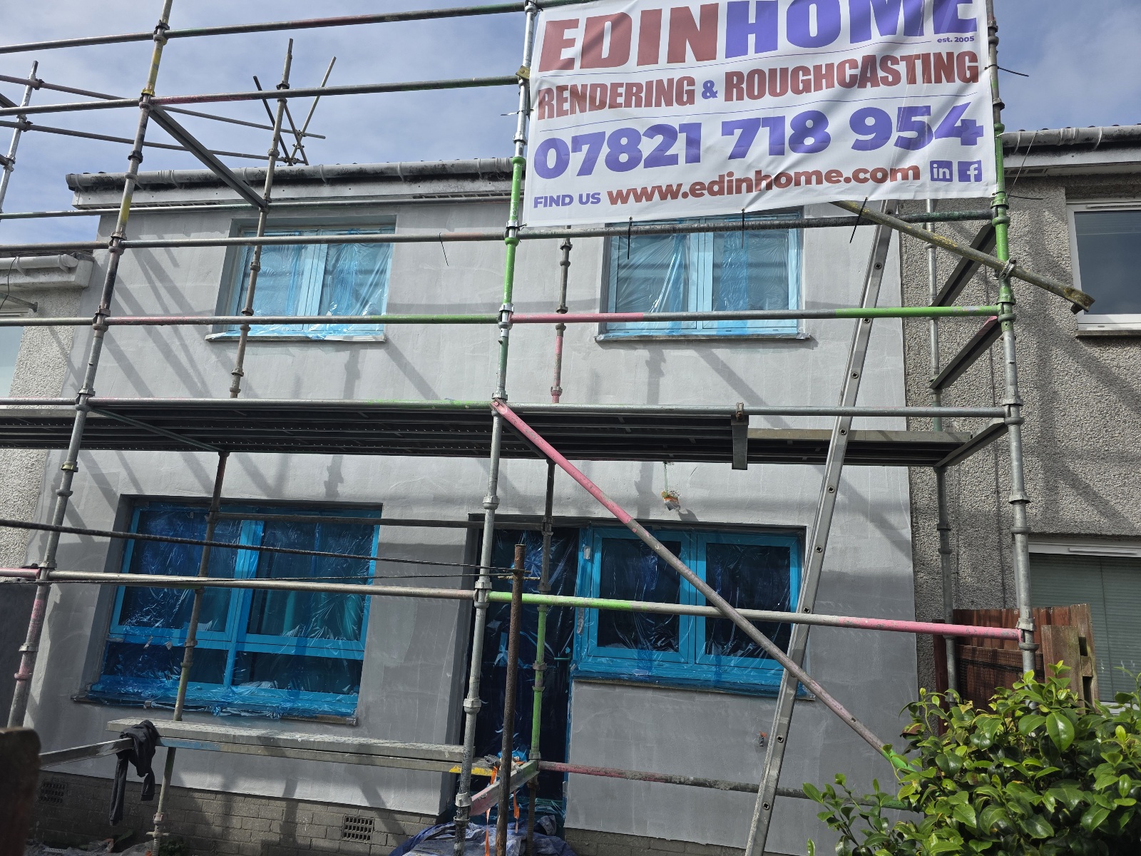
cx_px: 570
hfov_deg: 73.9
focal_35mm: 23
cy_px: 428
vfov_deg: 58.9
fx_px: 758
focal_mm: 6.3
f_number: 1.7
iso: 80
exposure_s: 1/10000
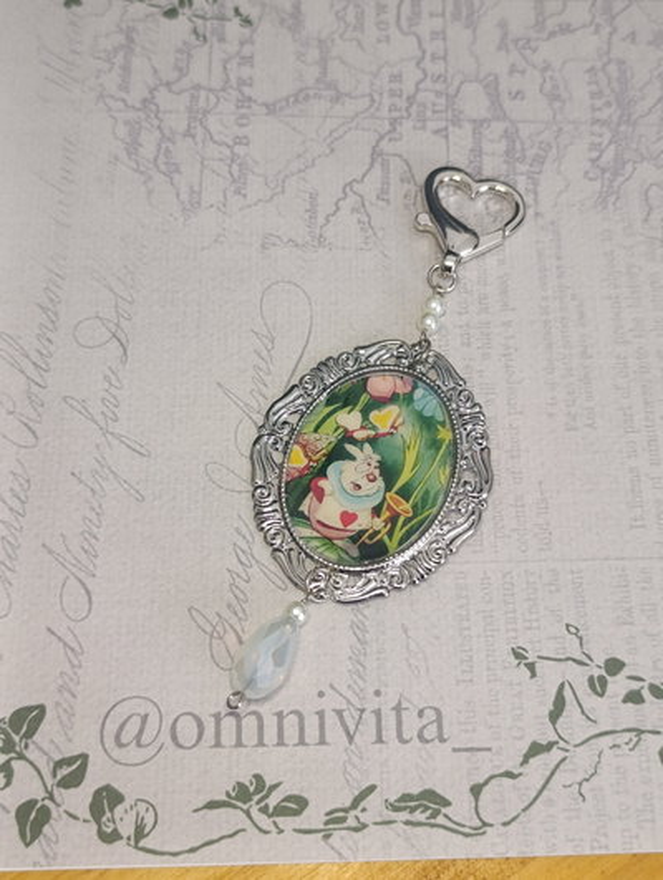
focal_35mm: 23
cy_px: 440
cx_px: 332
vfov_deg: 73.8
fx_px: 586
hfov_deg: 59.0
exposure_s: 1/100
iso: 1000
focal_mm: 6.14
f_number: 1.6
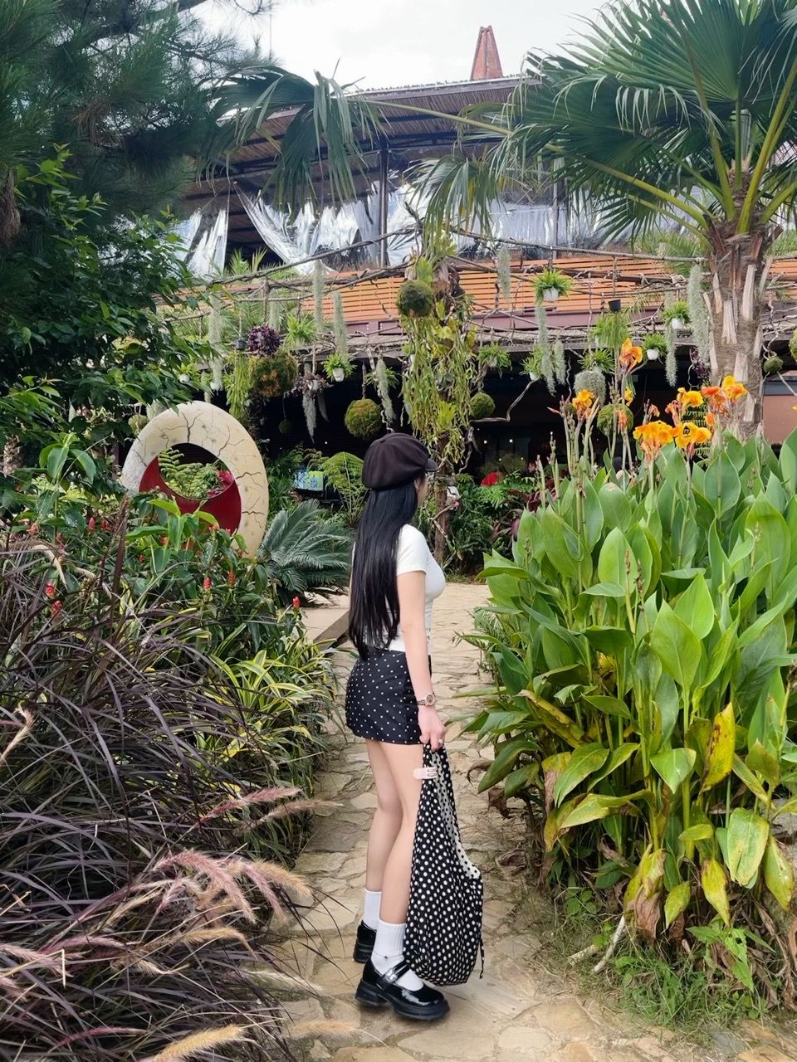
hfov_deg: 53.1
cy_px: 531
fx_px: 798
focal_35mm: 26
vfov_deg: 67.3
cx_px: 398
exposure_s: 1/129
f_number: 1.6
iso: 32
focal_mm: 5.1
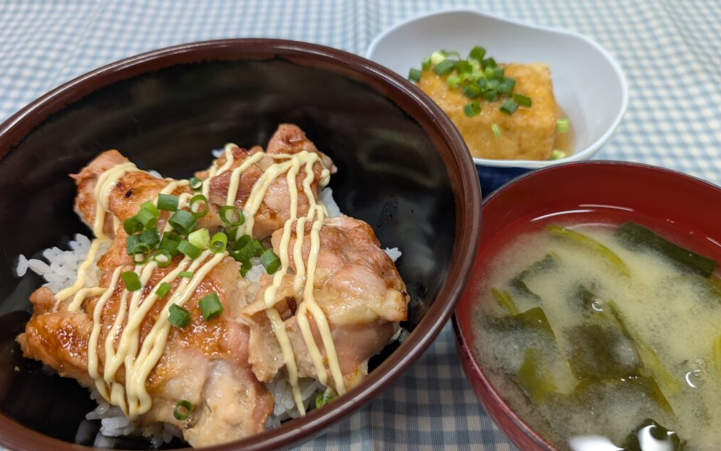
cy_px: 229
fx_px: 511
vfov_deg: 47.6
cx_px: 364
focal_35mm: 26
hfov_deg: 70.4
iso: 68
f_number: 1.68
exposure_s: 1/60
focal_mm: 6.9
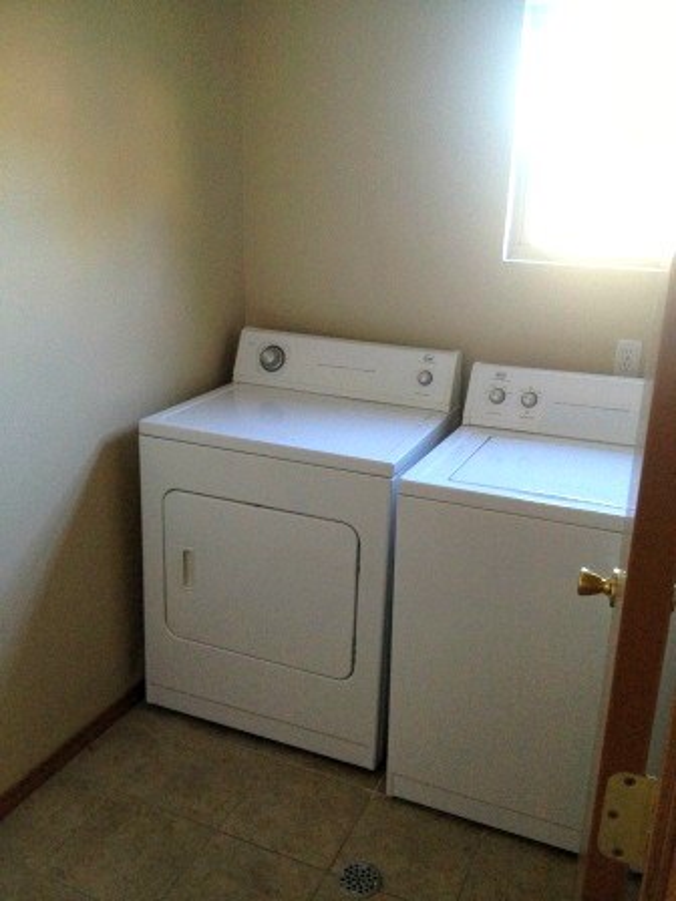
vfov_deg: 52.6
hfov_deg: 40.7
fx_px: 911
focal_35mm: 35
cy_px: 450
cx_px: 338
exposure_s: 1/20
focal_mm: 4.28
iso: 250
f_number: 2.4
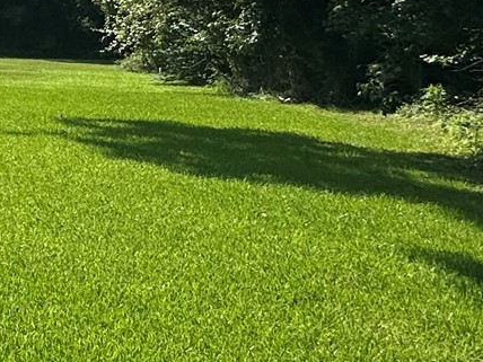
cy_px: -34
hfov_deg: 21.0
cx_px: -357
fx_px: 935
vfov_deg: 20.9
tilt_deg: +3.3
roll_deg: -1.5
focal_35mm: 67
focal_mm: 2.22
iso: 50
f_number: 2.2
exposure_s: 1/3401
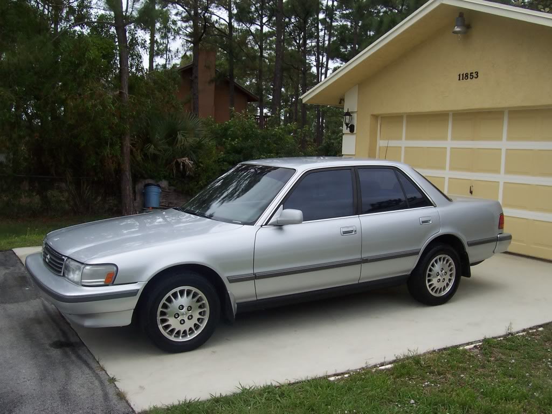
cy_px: 207
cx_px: 276
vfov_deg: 38.7
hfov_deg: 50.1
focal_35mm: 37
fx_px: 590
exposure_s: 1/500
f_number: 5.6
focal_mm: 5.6
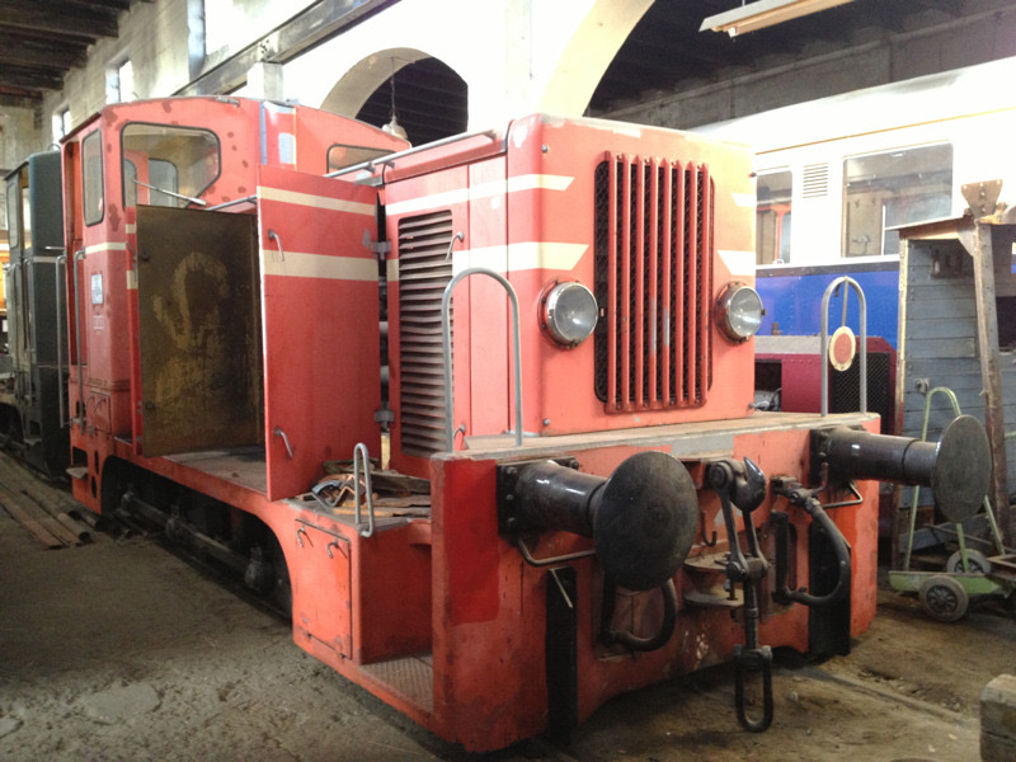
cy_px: 381
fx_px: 1027
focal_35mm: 35
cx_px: 508
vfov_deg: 40.7
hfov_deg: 52.6
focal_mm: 4.28
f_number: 2.4
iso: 200
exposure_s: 1/20
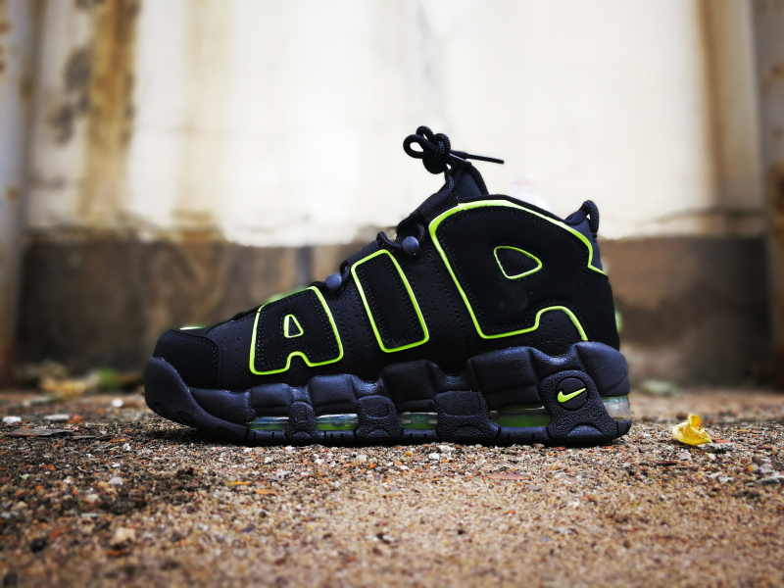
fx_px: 612
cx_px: 392
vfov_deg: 51.4
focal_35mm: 27
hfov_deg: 65.3
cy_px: 294
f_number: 3.2
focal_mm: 3.95
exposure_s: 1/50
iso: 64
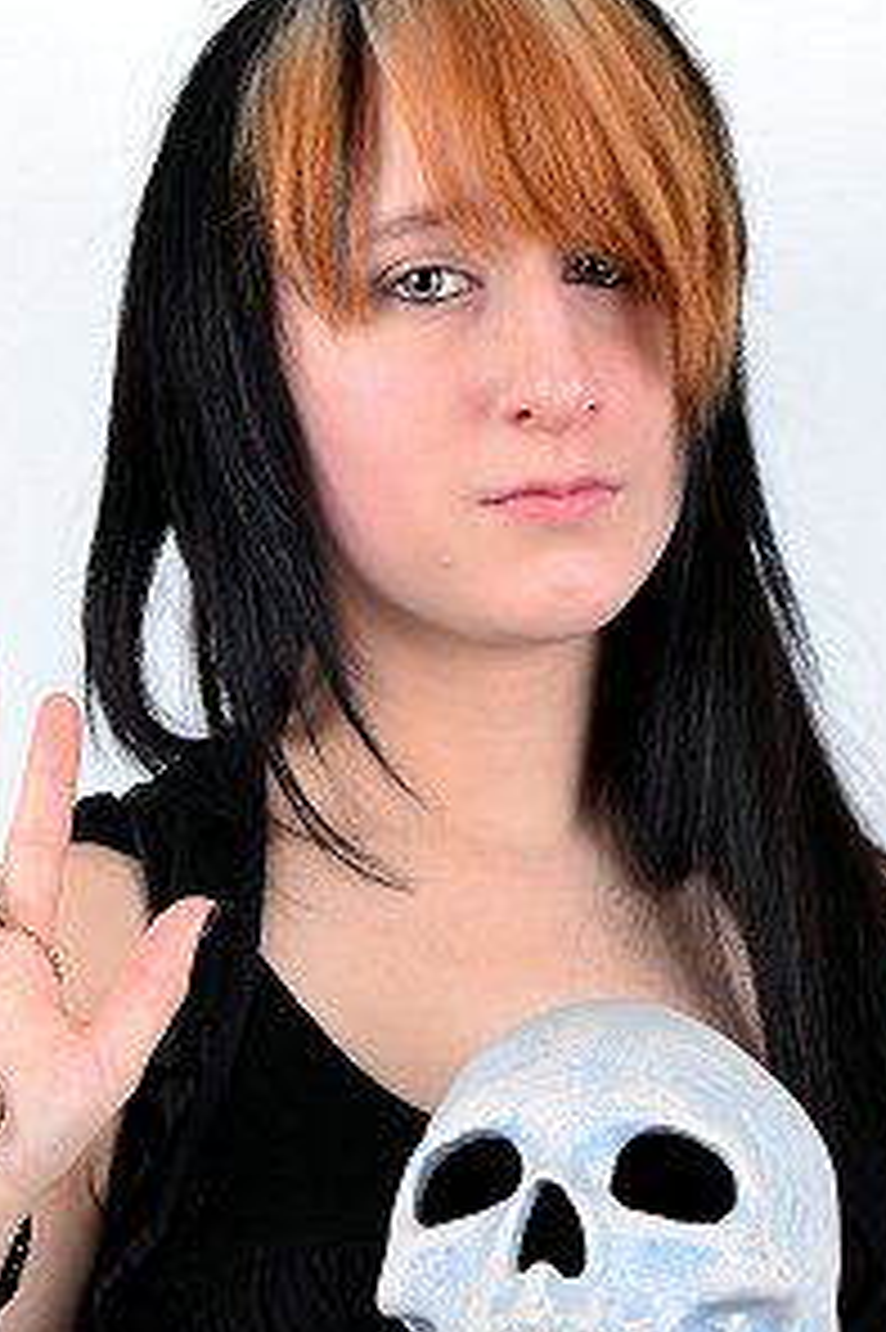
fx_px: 3773
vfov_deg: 19.8
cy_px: 1053
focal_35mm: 102
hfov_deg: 13.4
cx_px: 344
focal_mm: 31
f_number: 5.6
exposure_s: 1/125
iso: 100
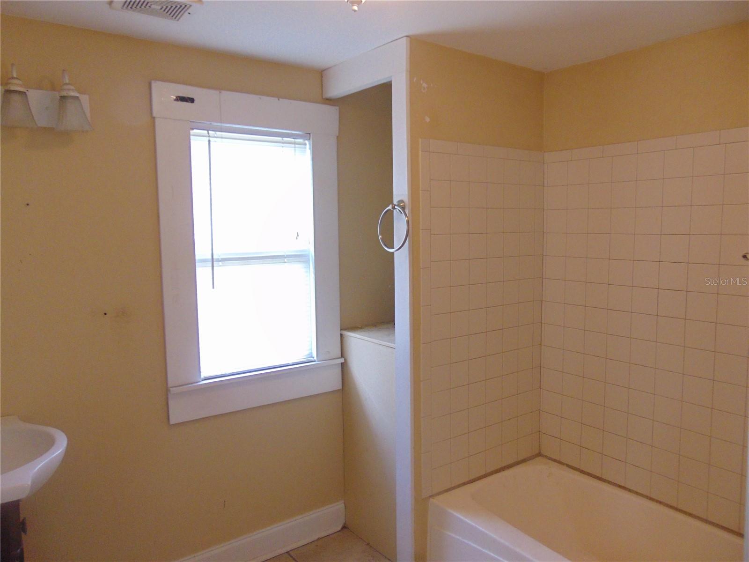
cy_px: 281
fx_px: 541
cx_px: 374
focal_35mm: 25
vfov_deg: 54.9
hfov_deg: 69.4
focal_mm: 4.5
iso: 250
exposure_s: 1/30
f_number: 3
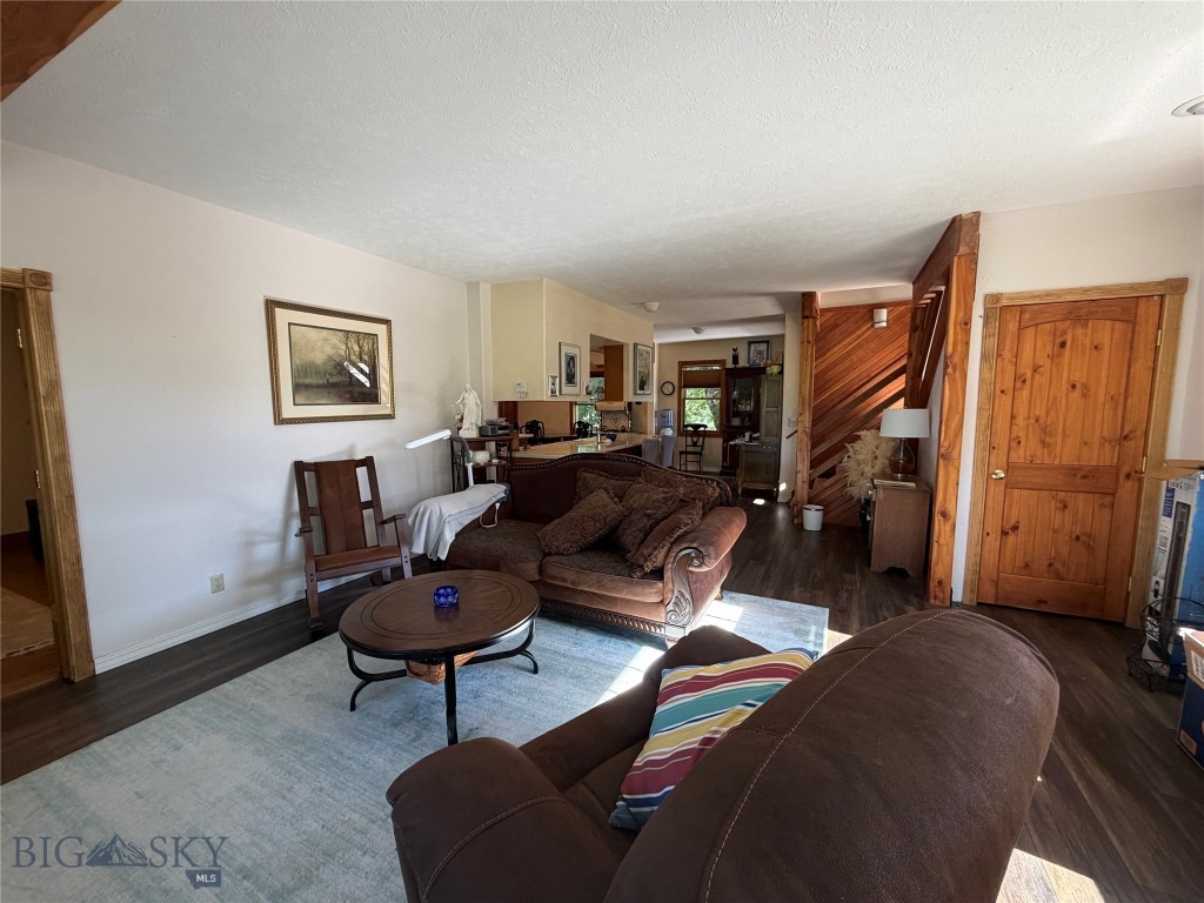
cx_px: 602
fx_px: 487
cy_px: 452
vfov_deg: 85.7
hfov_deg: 102.1
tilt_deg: -5.1
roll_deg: +0.7
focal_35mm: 14
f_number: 2.2
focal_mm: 2.22
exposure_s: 1/121
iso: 250
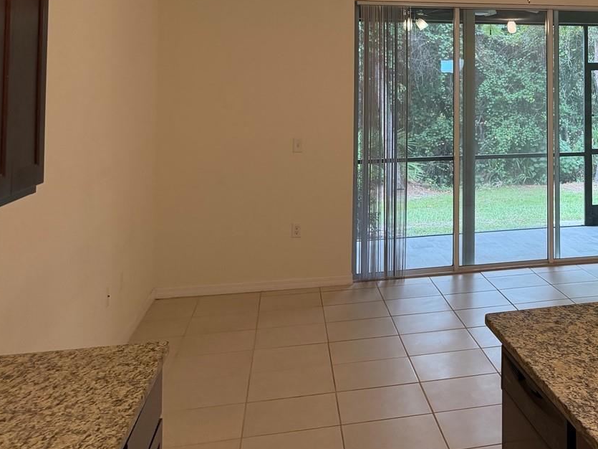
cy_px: 52
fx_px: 795
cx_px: 553
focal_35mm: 46
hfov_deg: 38.1
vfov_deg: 30.3
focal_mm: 6.76
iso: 200
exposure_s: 1/120
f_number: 1.78
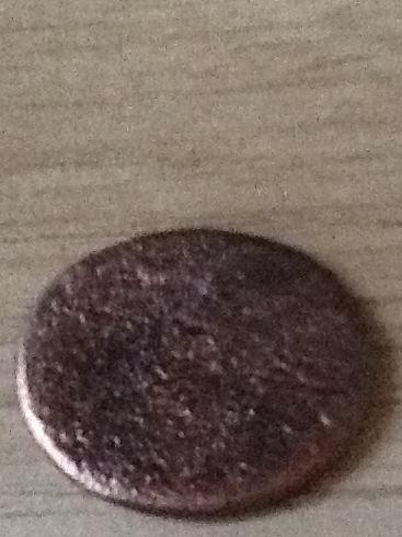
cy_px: 268
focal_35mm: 44
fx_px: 682
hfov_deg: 32.8
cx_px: 201
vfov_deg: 43.0
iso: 640
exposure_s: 1/15
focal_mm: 2.03
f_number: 2.4
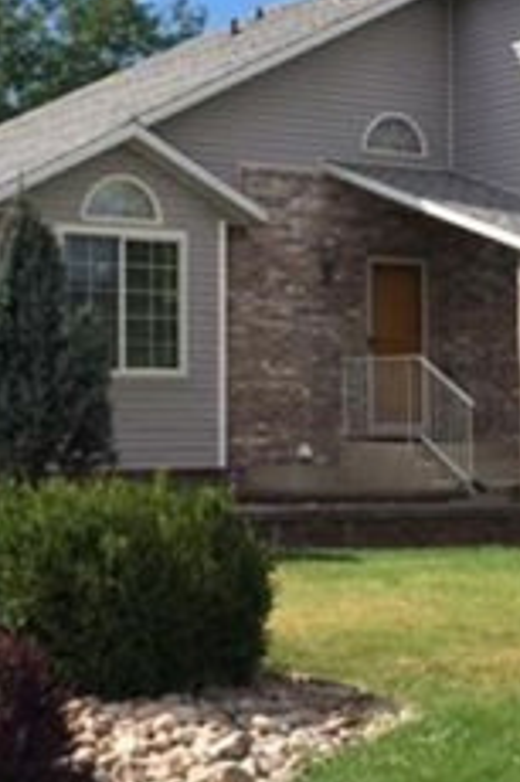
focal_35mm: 84
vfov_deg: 24.2
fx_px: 1823
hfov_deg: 16.2
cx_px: 285
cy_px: 303
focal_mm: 4.15
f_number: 2.2
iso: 32
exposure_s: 1/1980
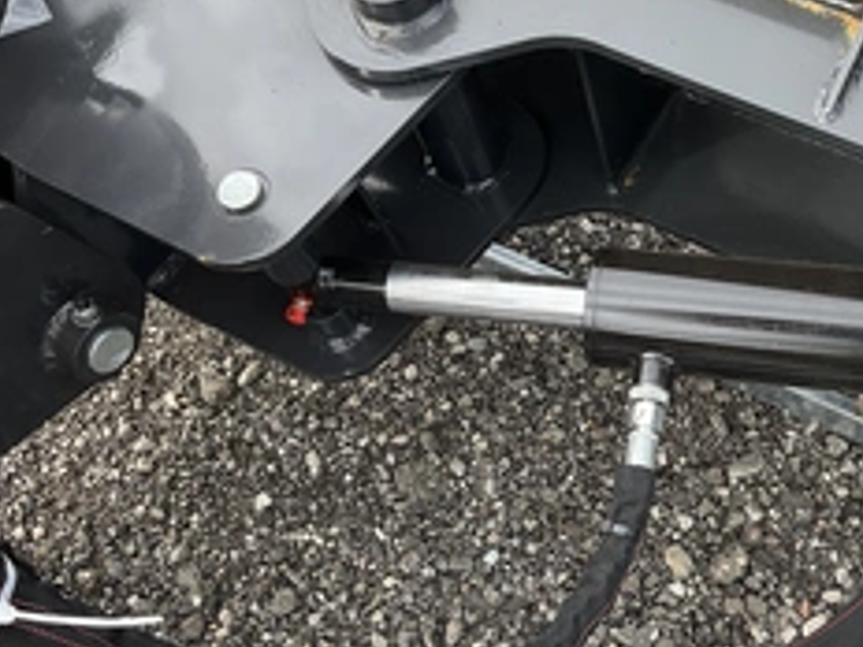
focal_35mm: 50
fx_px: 1247
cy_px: 368
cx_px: 617
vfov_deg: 29.1
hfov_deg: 37.5
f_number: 1.8
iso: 25
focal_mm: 3
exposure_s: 1/310
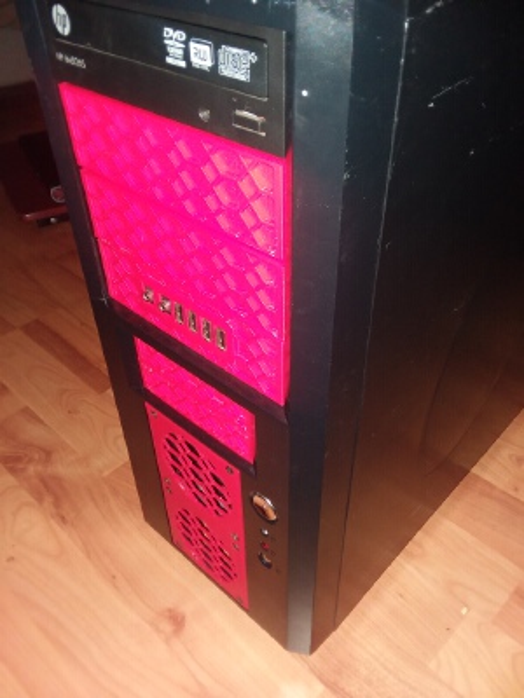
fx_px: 585
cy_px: 349
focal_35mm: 29
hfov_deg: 48.2
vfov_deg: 61.7
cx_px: 262
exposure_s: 1/30
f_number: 1.9
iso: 64
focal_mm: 2.47
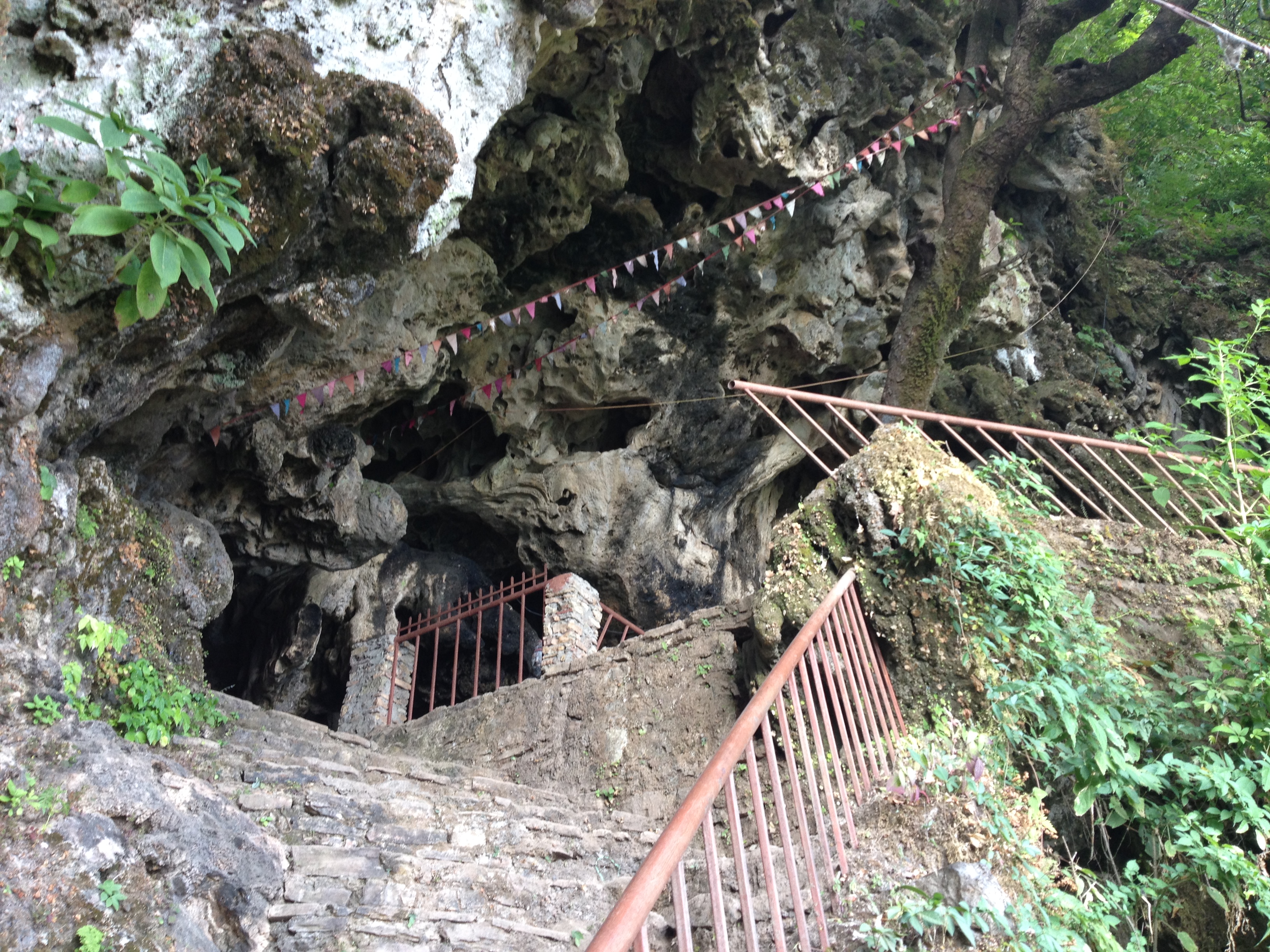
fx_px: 1284
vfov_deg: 40.7
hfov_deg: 52.6
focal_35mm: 35
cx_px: 635
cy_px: 476
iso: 64
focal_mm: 4.28
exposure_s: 1/40
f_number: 2.4
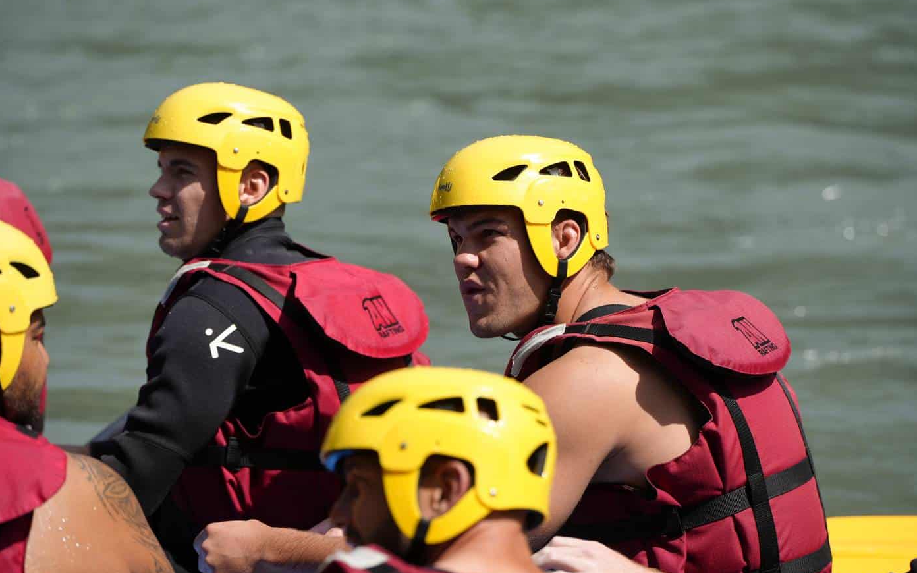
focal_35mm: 163
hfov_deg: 12.8
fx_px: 4074
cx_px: 458
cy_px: 276
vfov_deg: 8.0
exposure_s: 1/1000
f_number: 4.5
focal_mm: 159
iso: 100
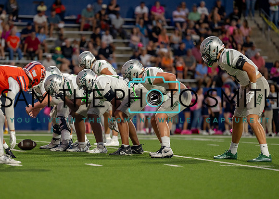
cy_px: 104
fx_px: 1928
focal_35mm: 243
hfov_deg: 8.3
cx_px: 106
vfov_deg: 5.9
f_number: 2.8
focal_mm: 200
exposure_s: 1/1600
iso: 2000
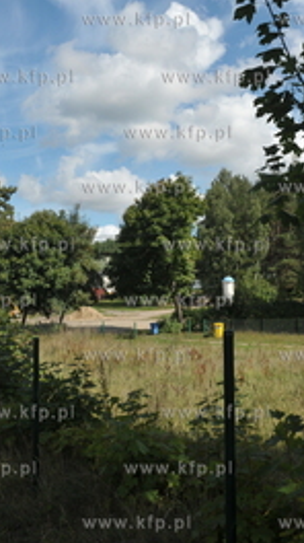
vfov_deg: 44.6
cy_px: 272
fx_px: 661
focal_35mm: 46
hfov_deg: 25.7
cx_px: 92
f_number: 10
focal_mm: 29
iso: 400
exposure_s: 1/640
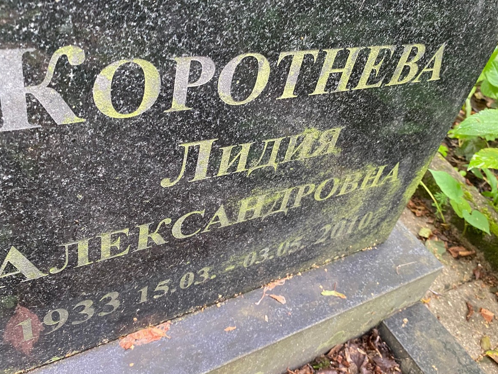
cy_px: 165
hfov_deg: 56.7
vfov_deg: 44.1
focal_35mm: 32
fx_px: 460
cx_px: 268
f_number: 1.8
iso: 320
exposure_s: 1/60
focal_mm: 4.25
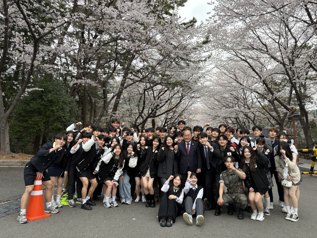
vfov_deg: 53.1
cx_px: 158
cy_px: 119
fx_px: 238
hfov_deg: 67.3
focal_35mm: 26
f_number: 1.6
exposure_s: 1/647
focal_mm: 5.96
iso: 64
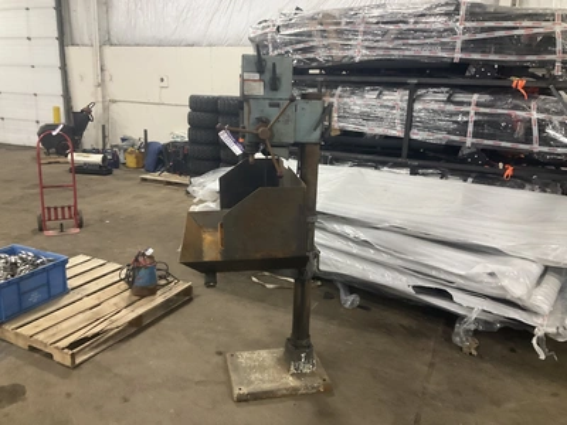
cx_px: 284
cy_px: 212
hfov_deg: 61.7
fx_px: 475
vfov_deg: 48.2
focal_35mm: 29
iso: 200
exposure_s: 1/60
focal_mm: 3
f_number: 1.8
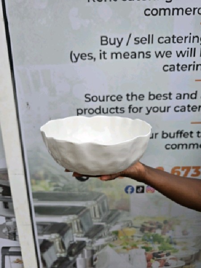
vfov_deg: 73.9
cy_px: 134
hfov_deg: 58.9
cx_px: 100
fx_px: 178
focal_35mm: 23
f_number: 1.7
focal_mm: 6.3
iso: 12
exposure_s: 1/476
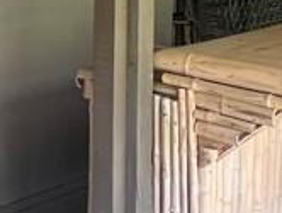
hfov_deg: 22.5
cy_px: -20
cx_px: -54
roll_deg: +1.8
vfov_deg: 17.8
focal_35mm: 80
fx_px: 653
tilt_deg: -4.7
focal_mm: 1.57
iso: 200
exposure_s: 1/99
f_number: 1.8
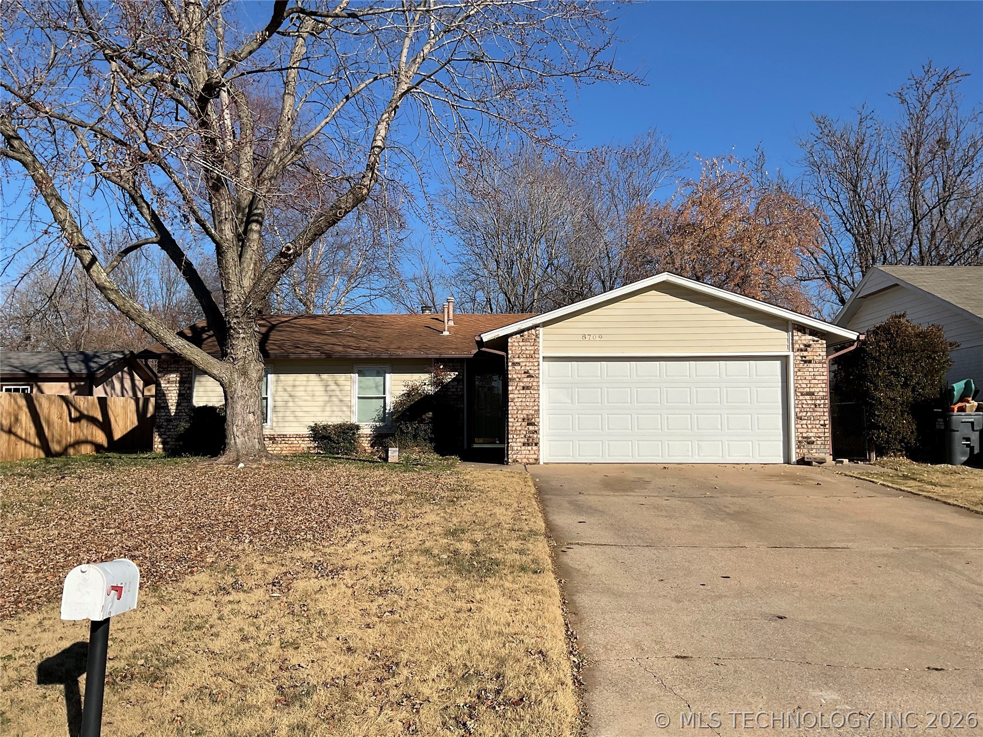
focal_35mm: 29
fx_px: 824
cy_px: 368
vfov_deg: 48.2
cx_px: 492
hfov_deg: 61.7
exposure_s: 1/3322
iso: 16
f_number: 1.8
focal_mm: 3
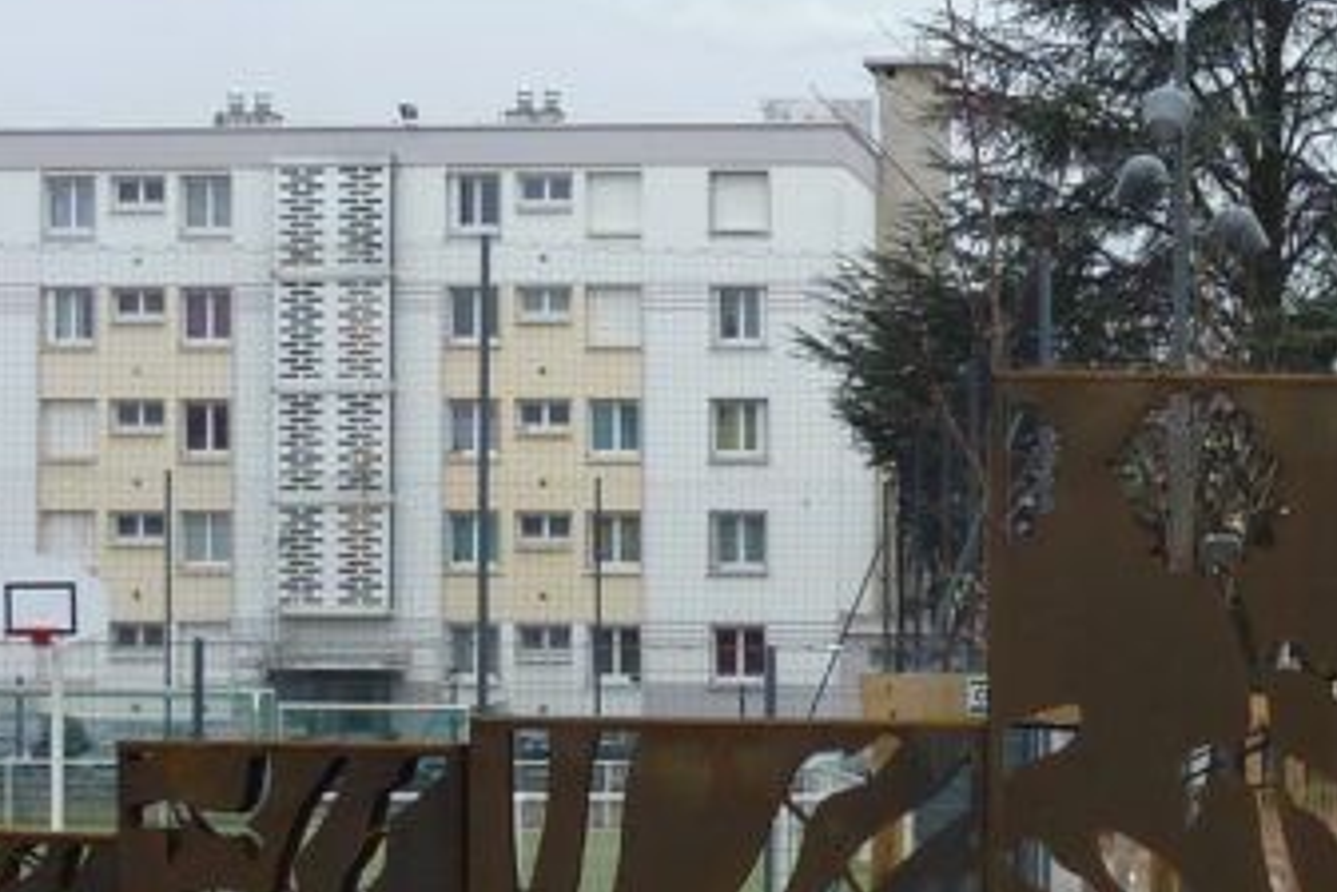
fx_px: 3528
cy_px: 832
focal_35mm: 95
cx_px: 1245
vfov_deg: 14.2
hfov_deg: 20.9
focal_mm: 5
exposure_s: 1/100
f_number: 3.4
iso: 80
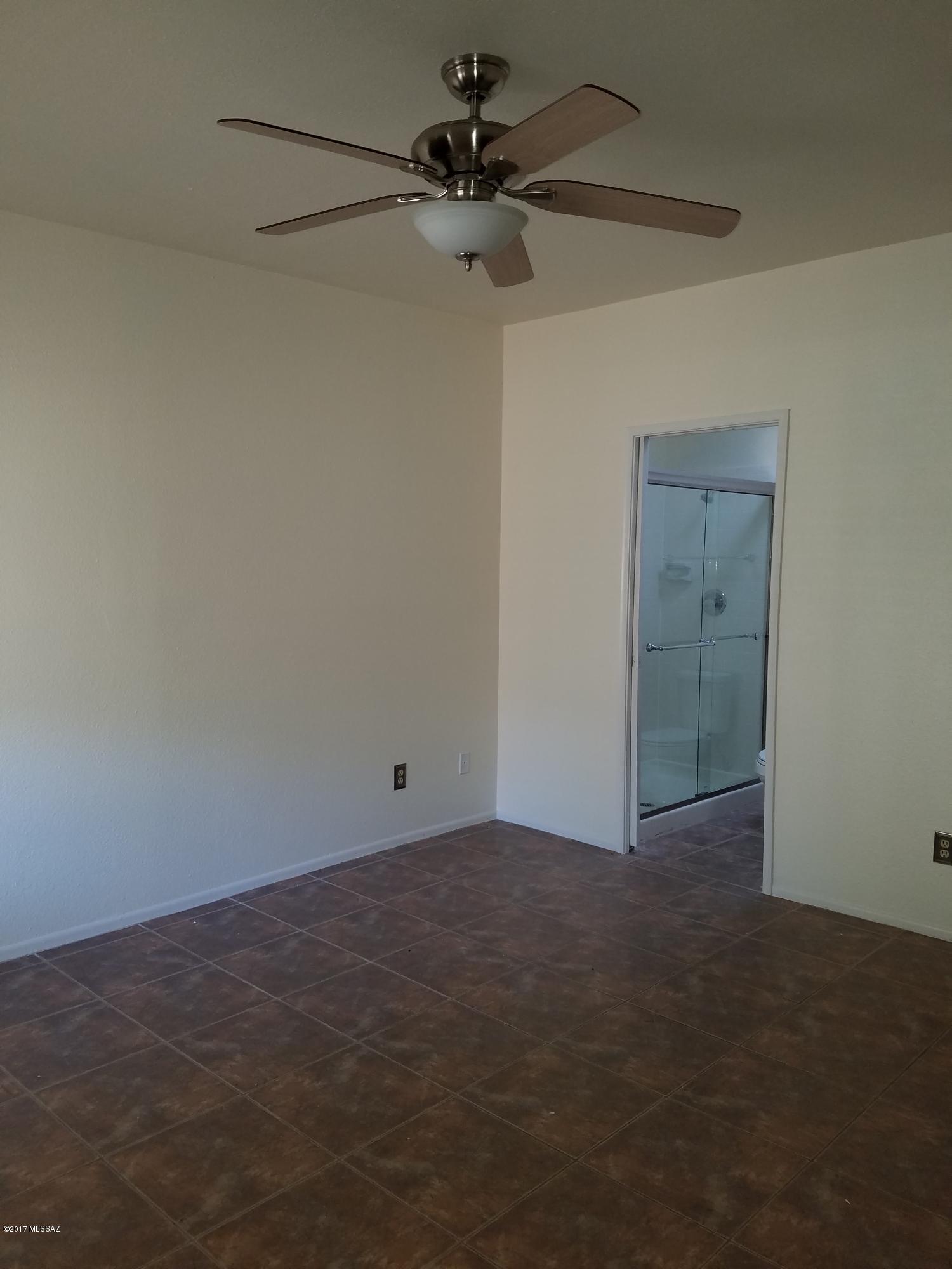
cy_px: 634
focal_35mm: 26
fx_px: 953
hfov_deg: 53.1
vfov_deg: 67.3
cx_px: 476
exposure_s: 1/24
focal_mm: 4.2
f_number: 1.7
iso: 100
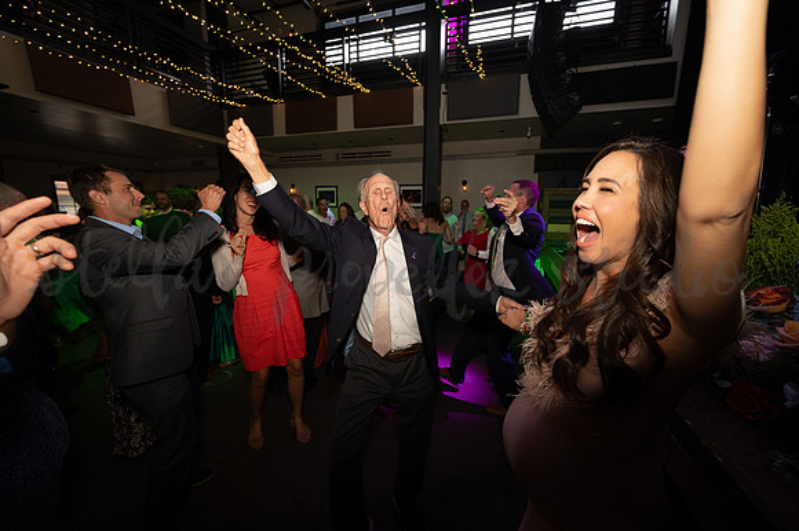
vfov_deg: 81.1
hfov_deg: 104.3
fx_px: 311
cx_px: 400
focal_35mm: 14
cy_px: 266
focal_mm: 14
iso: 1600
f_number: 4
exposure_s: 1/80
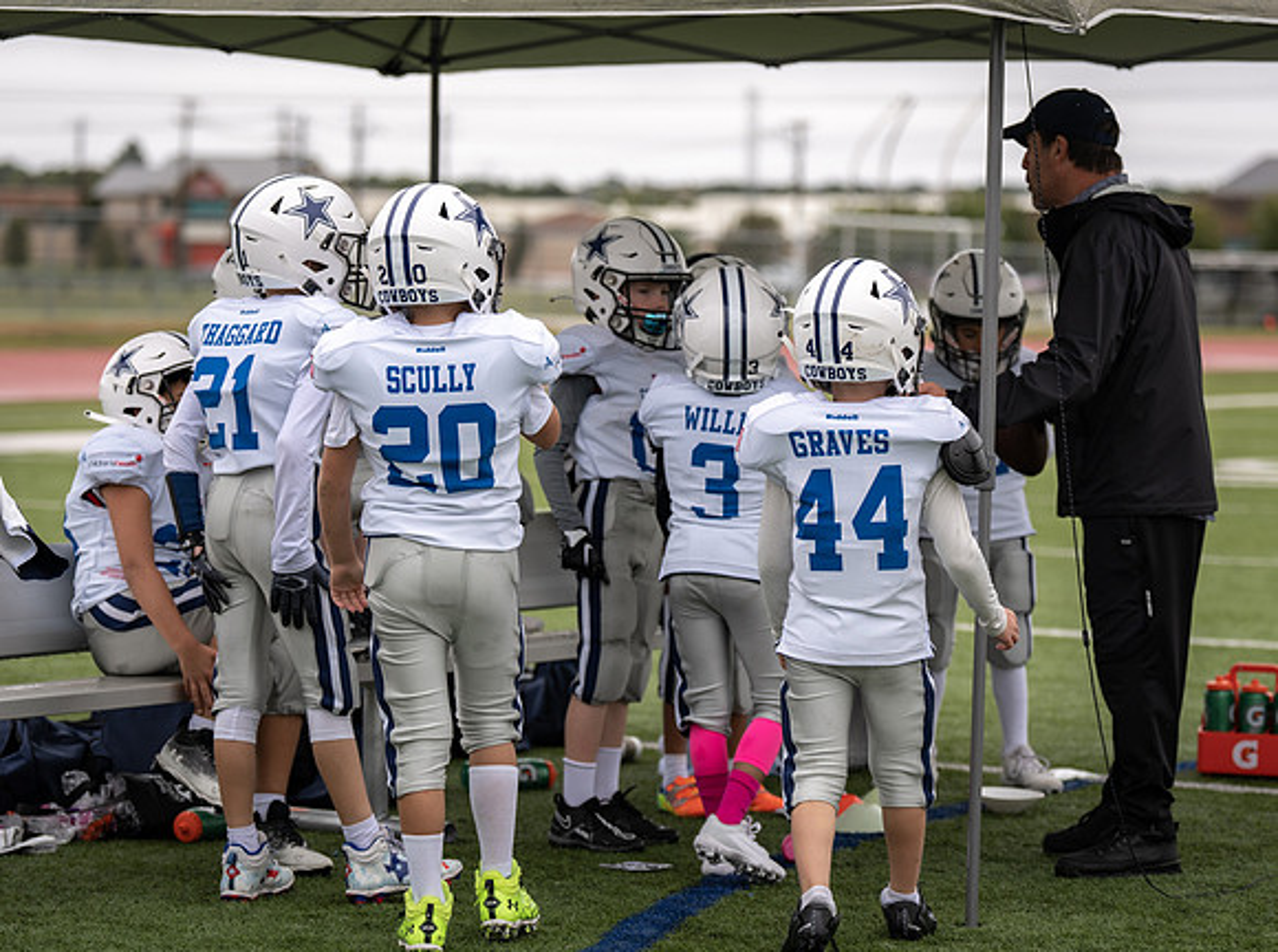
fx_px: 4925
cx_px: 612
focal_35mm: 134
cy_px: 478
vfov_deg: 11.0
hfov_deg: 14.8
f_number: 2.8
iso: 160
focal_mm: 104
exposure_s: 1/1250
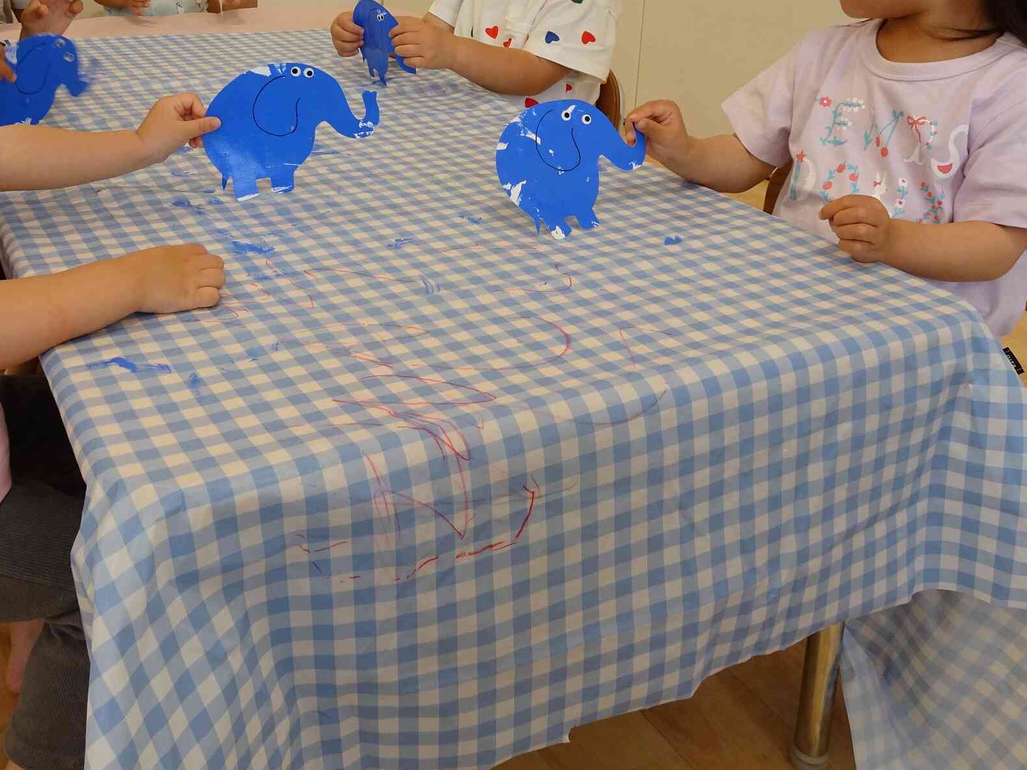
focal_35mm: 37
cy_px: 186
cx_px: 415
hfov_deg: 49.9
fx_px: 1098
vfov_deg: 37.6
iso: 80
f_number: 3.5
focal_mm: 4.1
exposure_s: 1/60
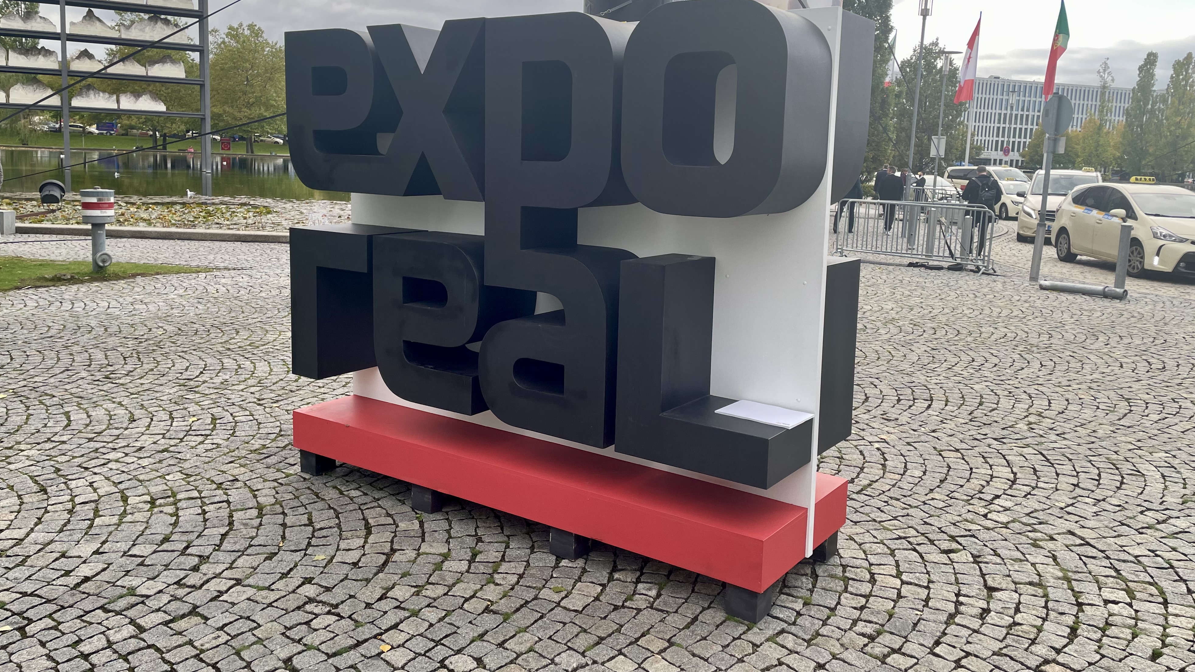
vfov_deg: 40.0
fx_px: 919
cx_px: 603
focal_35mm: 29
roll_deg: -3.0
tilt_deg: -6.6
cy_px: 272
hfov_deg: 66.1
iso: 32
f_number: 1.6
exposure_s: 1/173
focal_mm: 4.2
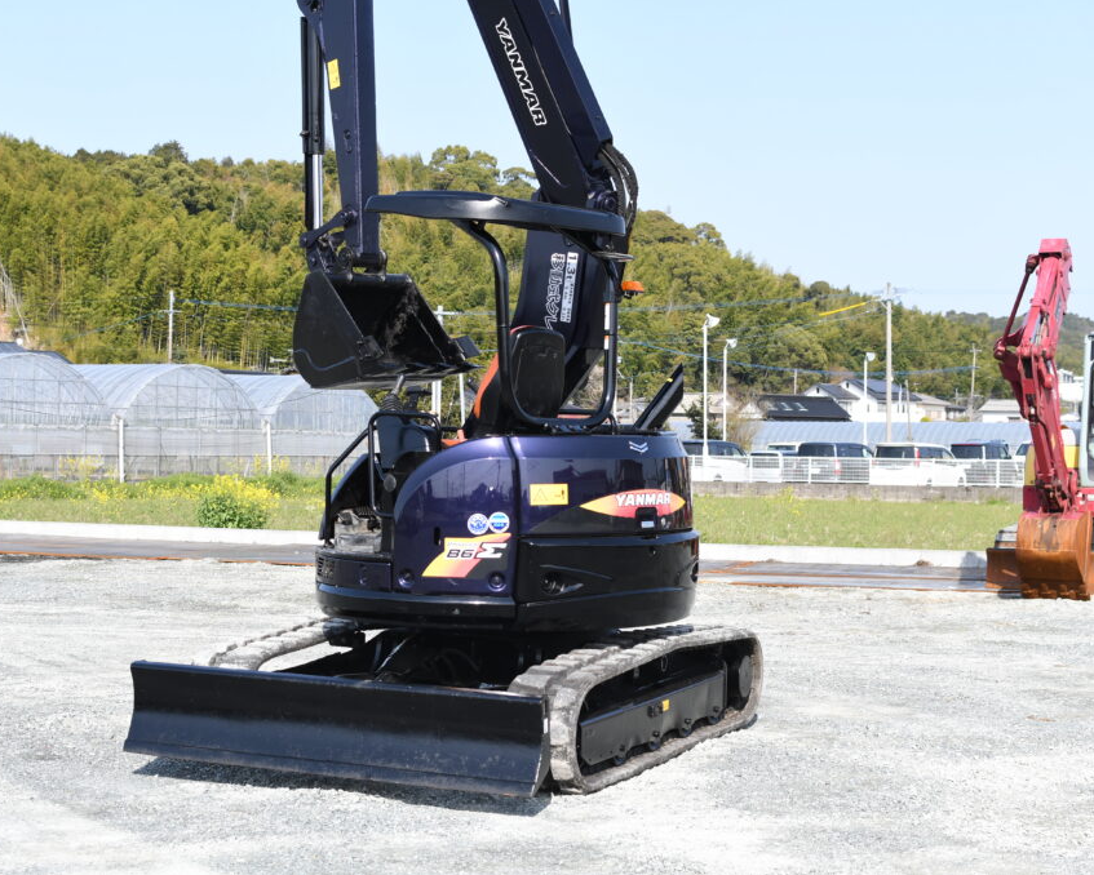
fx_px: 1929
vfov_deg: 25.6
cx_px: 478
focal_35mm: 60
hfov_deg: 31.6
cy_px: 436
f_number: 4
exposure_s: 1/640
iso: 125
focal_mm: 35
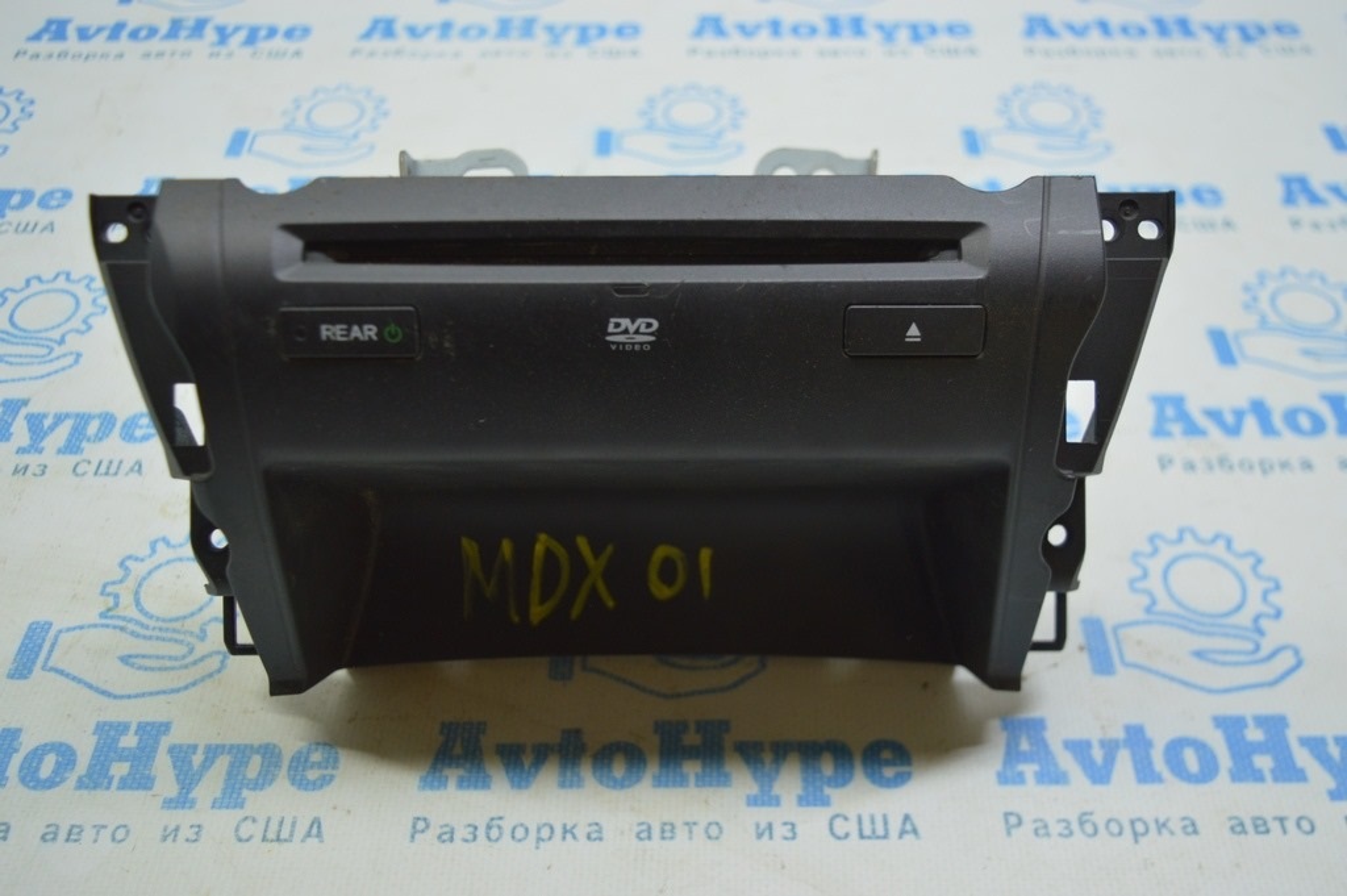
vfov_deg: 36.8
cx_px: 674
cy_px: 448
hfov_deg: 53.2
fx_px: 1346
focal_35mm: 36
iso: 400
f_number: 4
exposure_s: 1/60
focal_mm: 24
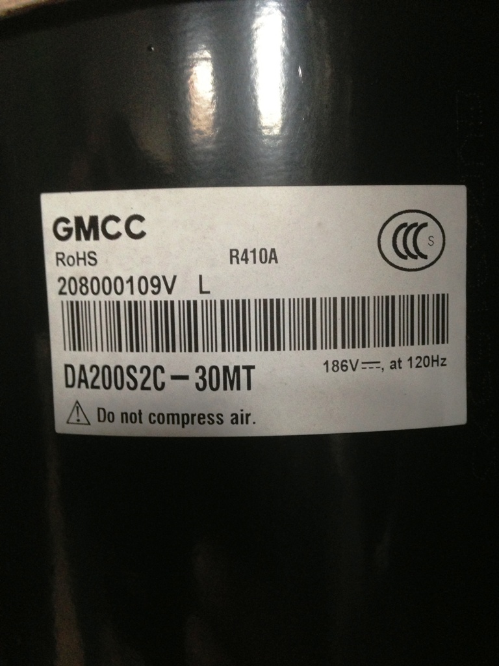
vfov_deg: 55.4
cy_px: 333
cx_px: 250
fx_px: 634
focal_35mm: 33
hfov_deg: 42.9
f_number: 2.4
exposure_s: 1/20
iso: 250
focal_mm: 4.13
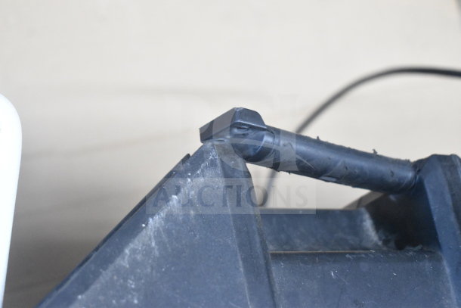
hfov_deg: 29.9
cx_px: 230
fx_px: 865
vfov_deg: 20.2
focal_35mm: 68
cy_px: 154
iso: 6400
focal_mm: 45
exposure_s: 1/100
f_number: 5
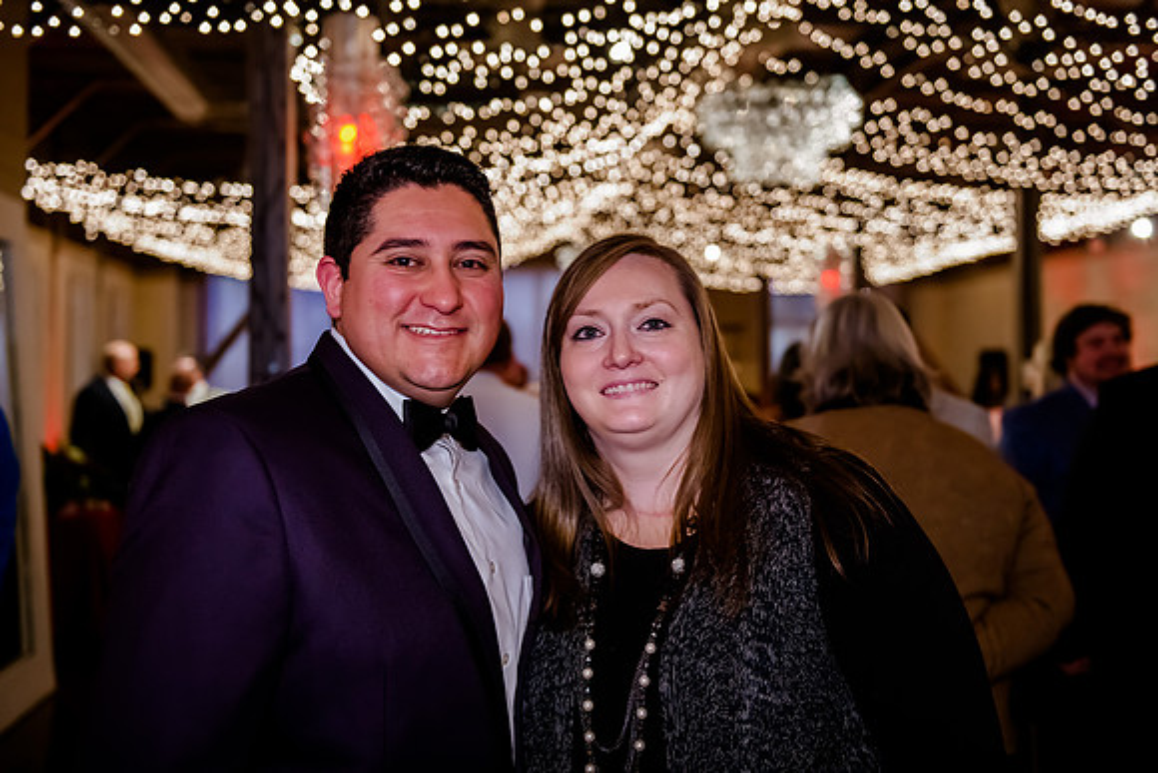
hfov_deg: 44.7
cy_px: 328
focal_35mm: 44
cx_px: 589
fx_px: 1408
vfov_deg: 30.6
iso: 5000
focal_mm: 38
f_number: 2.8
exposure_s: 1/125
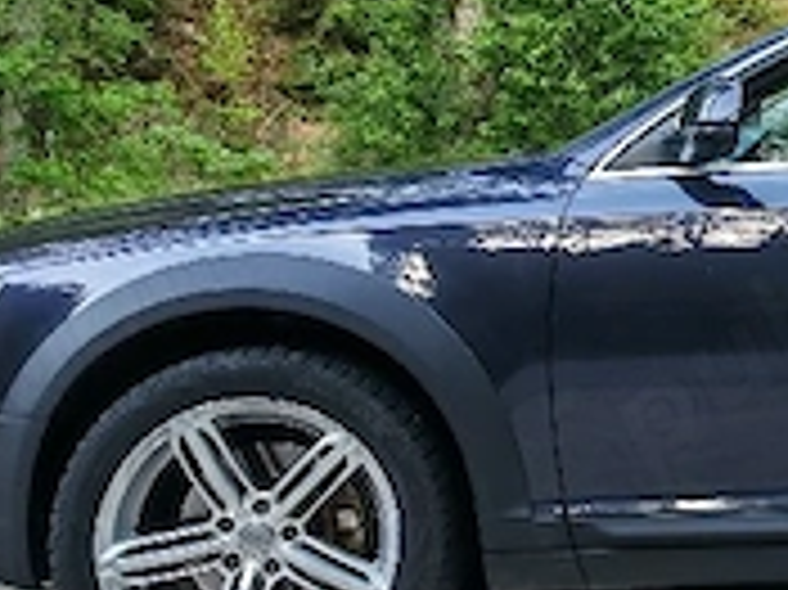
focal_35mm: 72
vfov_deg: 20.4
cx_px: 1081
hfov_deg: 23.3
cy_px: 266
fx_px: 1638
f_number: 2
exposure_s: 1/50
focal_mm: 1.82
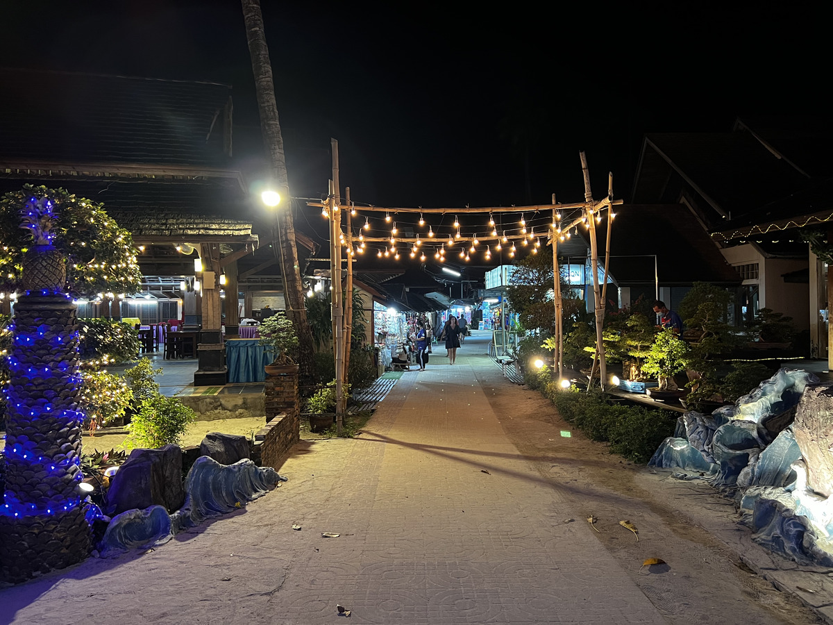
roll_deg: +0.7
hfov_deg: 67.3
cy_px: 312
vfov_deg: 53.1
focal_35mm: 26
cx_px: 416
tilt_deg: +0.1
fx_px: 626
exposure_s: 1/50
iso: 500
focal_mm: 5.7
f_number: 1.5
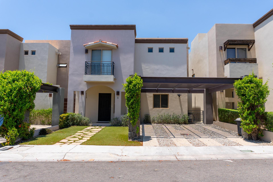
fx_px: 182
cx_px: 136
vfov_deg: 53.1
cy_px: 91
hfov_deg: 73.8
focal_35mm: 24
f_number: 9
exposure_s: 1/400
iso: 100
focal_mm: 16
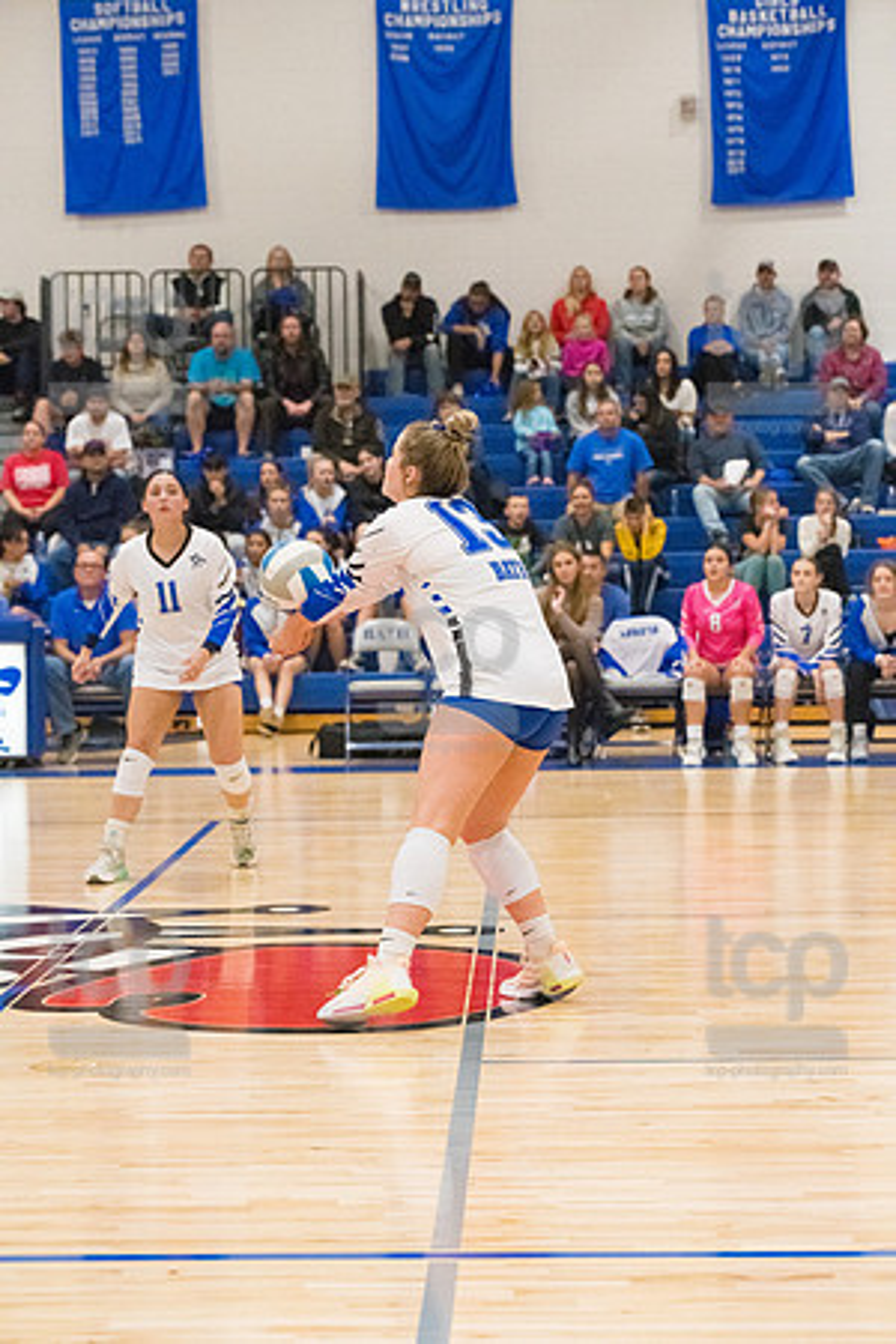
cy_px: 672
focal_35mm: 90
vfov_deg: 22.6
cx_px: 448
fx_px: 3360
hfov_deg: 15.2
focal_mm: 90
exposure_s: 1/1600
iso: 10000
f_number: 4.5
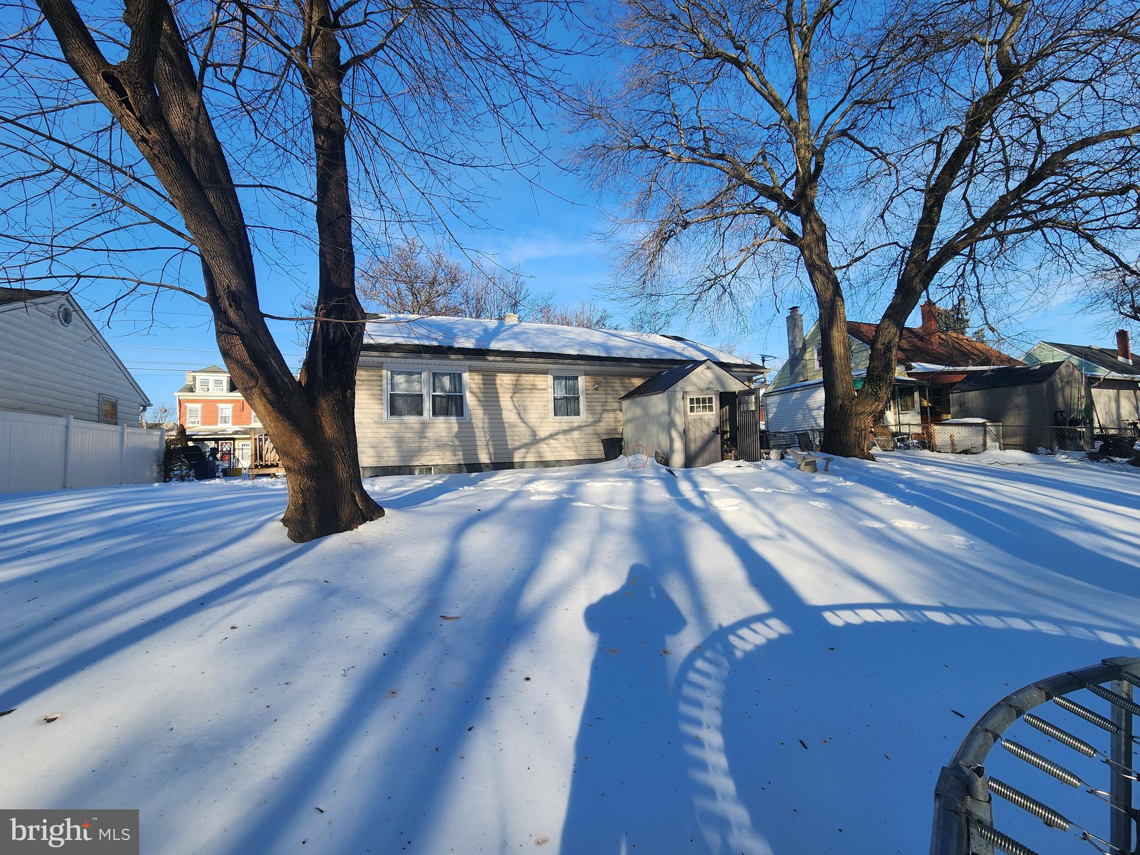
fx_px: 428
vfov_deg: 89.9
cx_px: 570
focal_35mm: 13
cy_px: 428
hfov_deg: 106.2
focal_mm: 2.2
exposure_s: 1/1013
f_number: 2.2
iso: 50
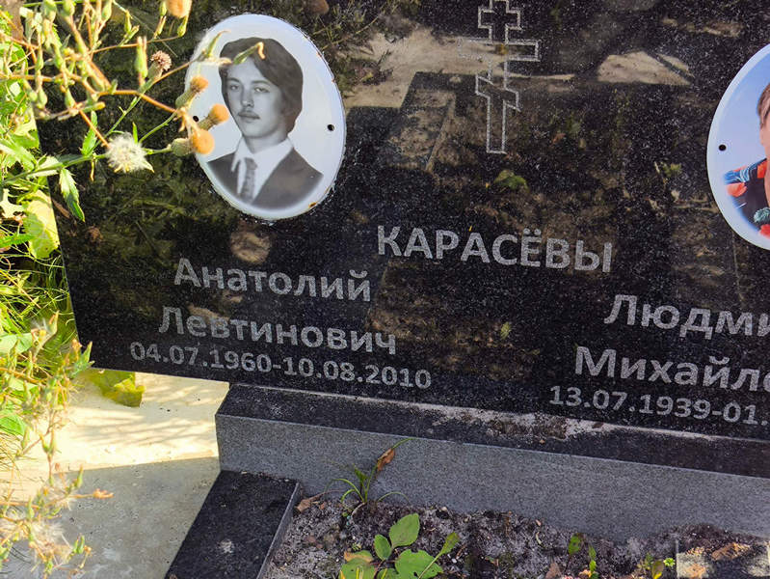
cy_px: 290
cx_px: 385
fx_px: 1113
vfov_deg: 29.1
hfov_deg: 38.2
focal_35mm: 50
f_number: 1.7
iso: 50
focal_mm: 4.71
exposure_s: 1/559
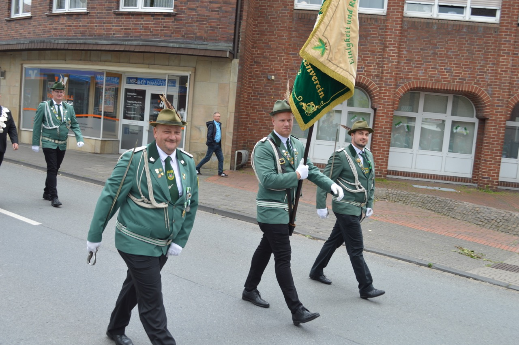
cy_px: 172
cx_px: 260
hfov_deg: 49.6
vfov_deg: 34.1
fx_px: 562
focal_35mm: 39
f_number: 5.6
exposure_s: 1/125
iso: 110
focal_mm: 26
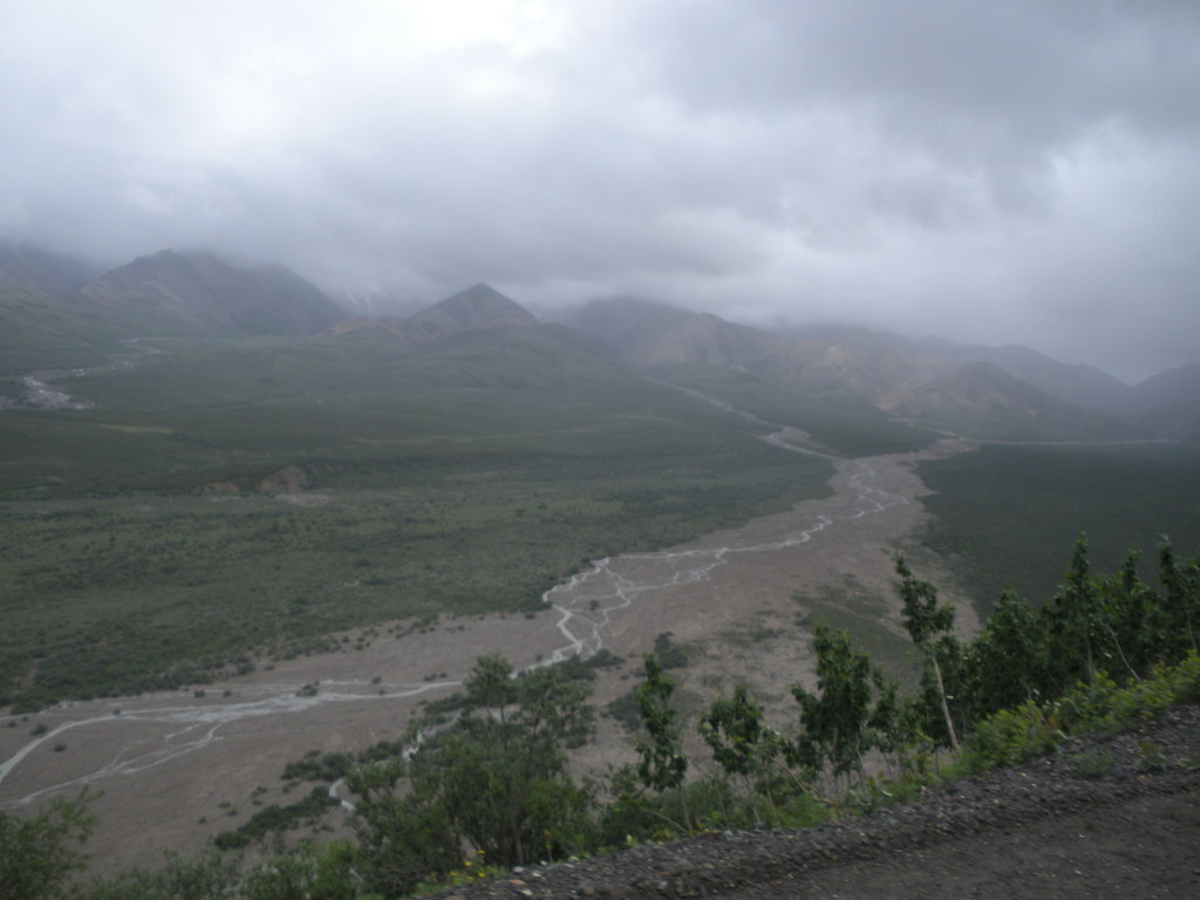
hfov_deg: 51.4
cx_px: 600
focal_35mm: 36
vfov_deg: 39.7
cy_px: 450
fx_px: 1248
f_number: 3.5
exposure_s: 1/538
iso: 64
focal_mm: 6.3
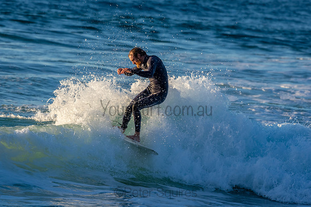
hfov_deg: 4.0
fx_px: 4407
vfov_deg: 2.7
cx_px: 156
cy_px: 104
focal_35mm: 510
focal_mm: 340
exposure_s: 1/1250
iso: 450
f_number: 5.6
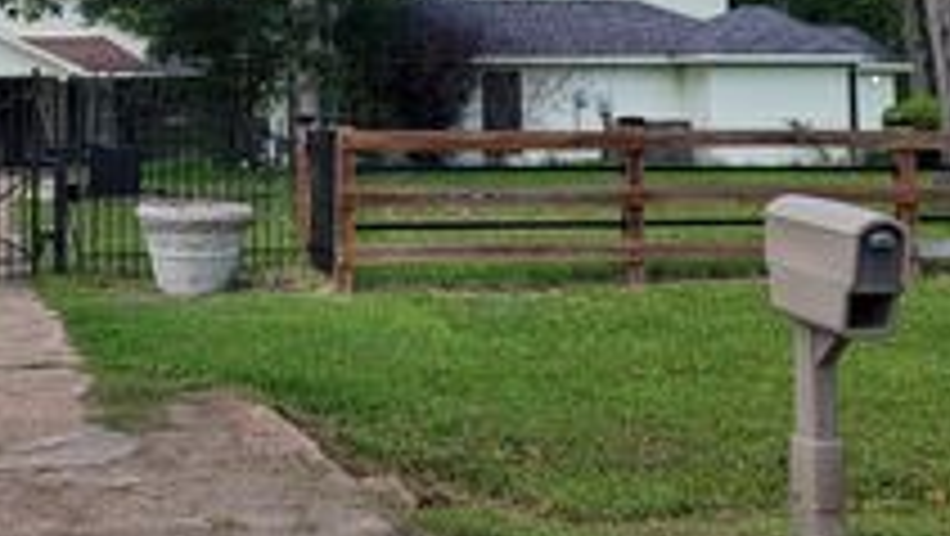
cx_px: 257
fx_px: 1563
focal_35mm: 62
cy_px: -88
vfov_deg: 18.5
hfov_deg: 33.3
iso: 16
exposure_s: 1/686
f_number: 1.8
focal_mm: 6.7
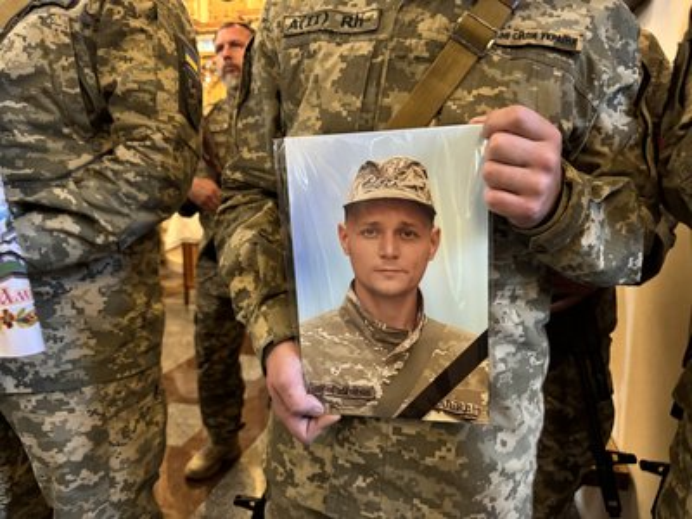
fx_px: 480
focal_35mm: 24
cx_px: 346
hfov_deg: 71.6
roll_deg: +1.5
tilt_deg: -7.0
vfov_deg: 56.8
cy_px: 260
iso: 640
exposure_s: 1/33
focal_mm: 6.76
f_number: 1.78
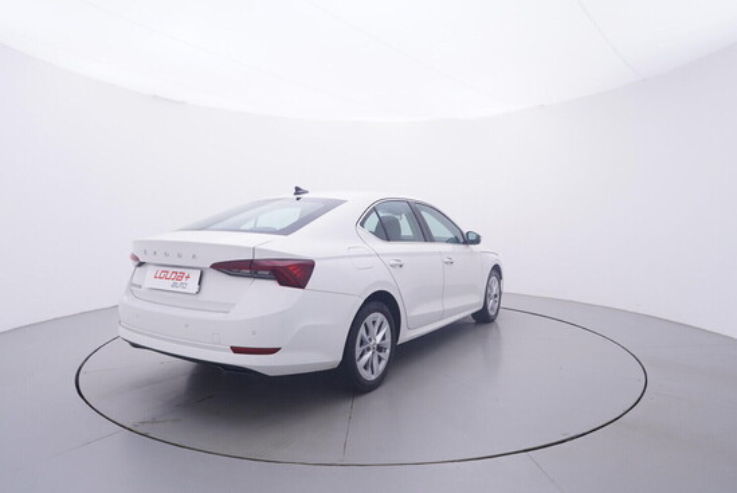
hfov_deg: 77.3
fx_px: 461
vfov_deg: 56.2
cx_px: 368
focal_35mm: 22
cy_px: 246
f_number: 5
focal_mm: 15
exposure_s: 1/80
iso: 200
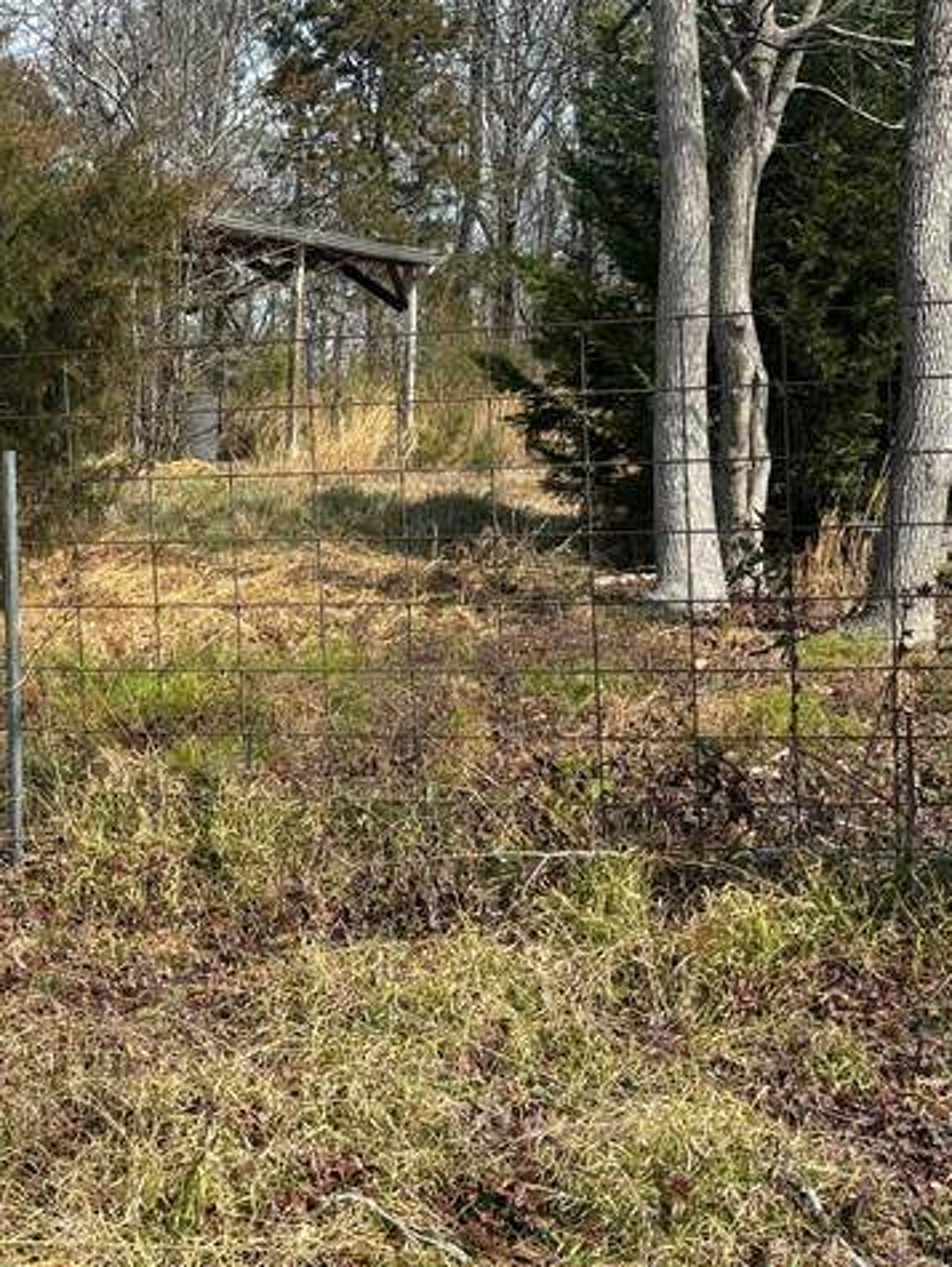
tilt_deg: -3.2
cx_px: 125
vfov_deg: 34.3
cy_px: 536
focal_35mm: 56
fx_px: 2051
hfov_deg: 25.5
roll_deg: -0.5
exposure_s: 1/1949
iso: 50
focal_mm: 5.96
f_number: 1.6
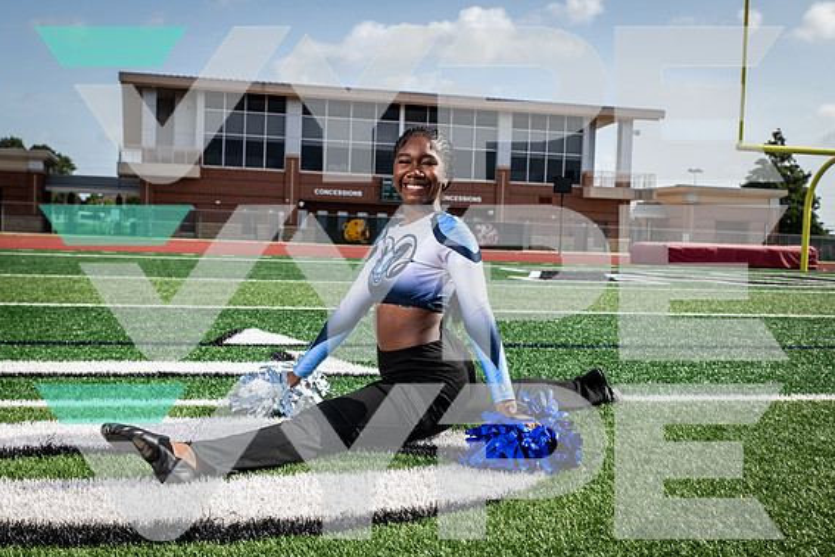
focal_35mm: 45
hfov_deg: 43.6
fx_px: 1044
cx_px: 414
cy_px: 284
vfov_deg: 29.9
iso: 125
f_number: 7.1
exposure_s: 1/400
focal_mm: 44
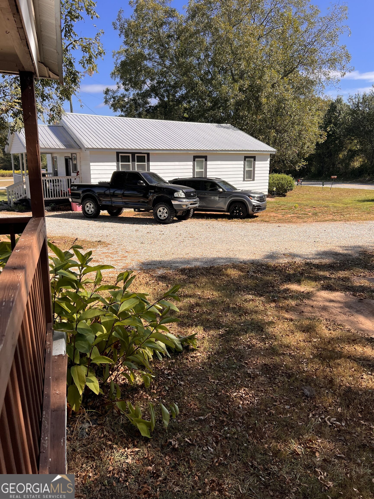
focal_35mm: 26
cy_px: 250
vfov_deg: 67.3
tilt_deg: -12.3
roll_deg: -0.3
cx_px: 187
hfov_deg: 53.1
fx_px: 375
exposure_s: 1/2165
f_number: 1.5
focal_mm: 5.7
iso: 50
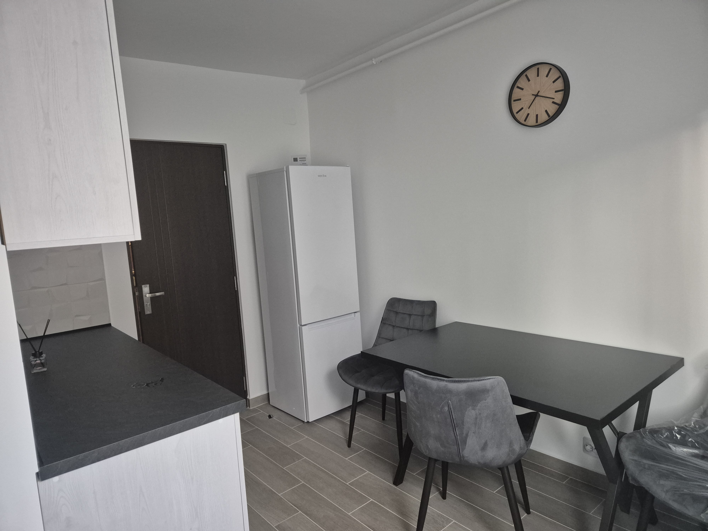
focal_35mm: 23
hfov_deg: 73.9
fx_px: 470
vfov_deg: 58.9
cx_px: 354
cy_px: 266
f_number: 1.8
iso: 1250
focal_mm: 5.4
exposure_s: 1/100
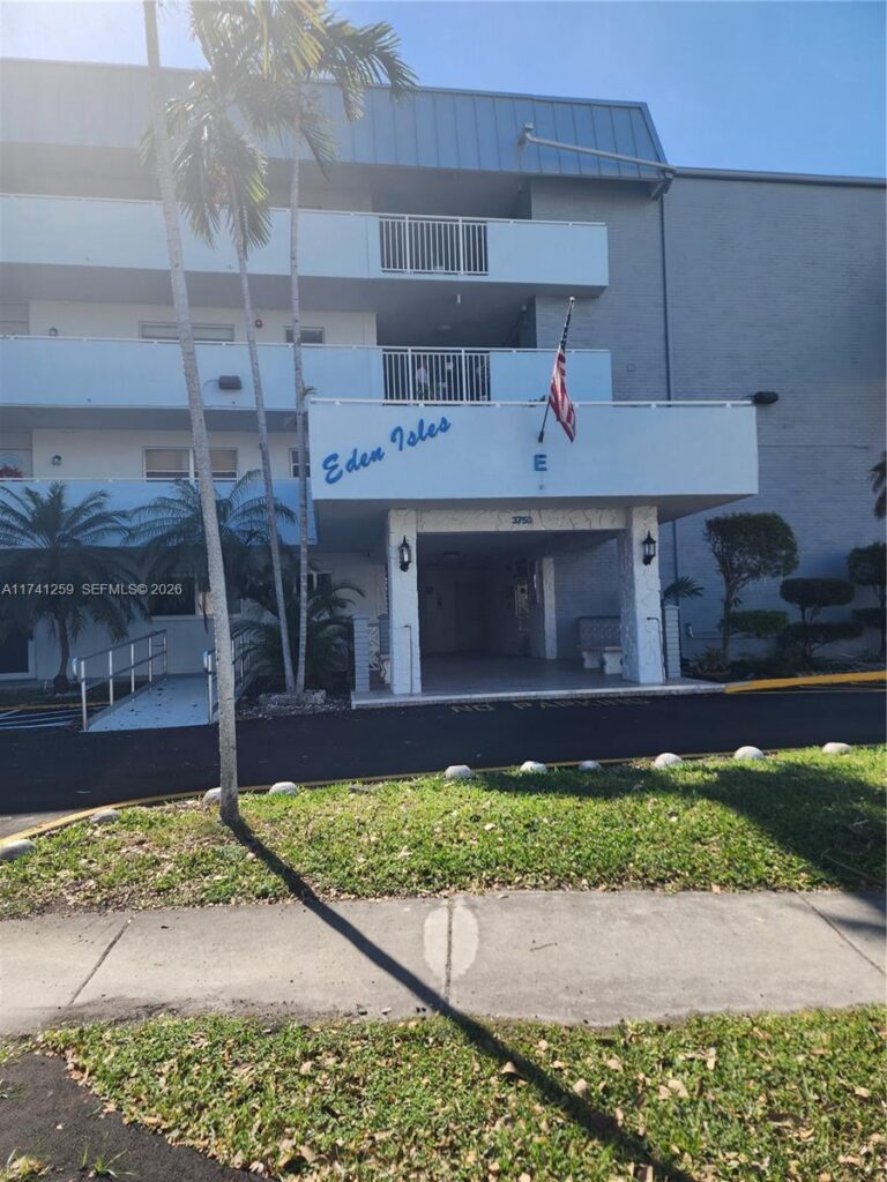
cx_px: 444
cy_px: 591
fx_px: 786
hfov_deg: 58.9
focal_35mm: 23
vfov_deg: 73.9
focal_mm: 6.4
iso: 12
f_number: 1.8
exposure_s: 1/761
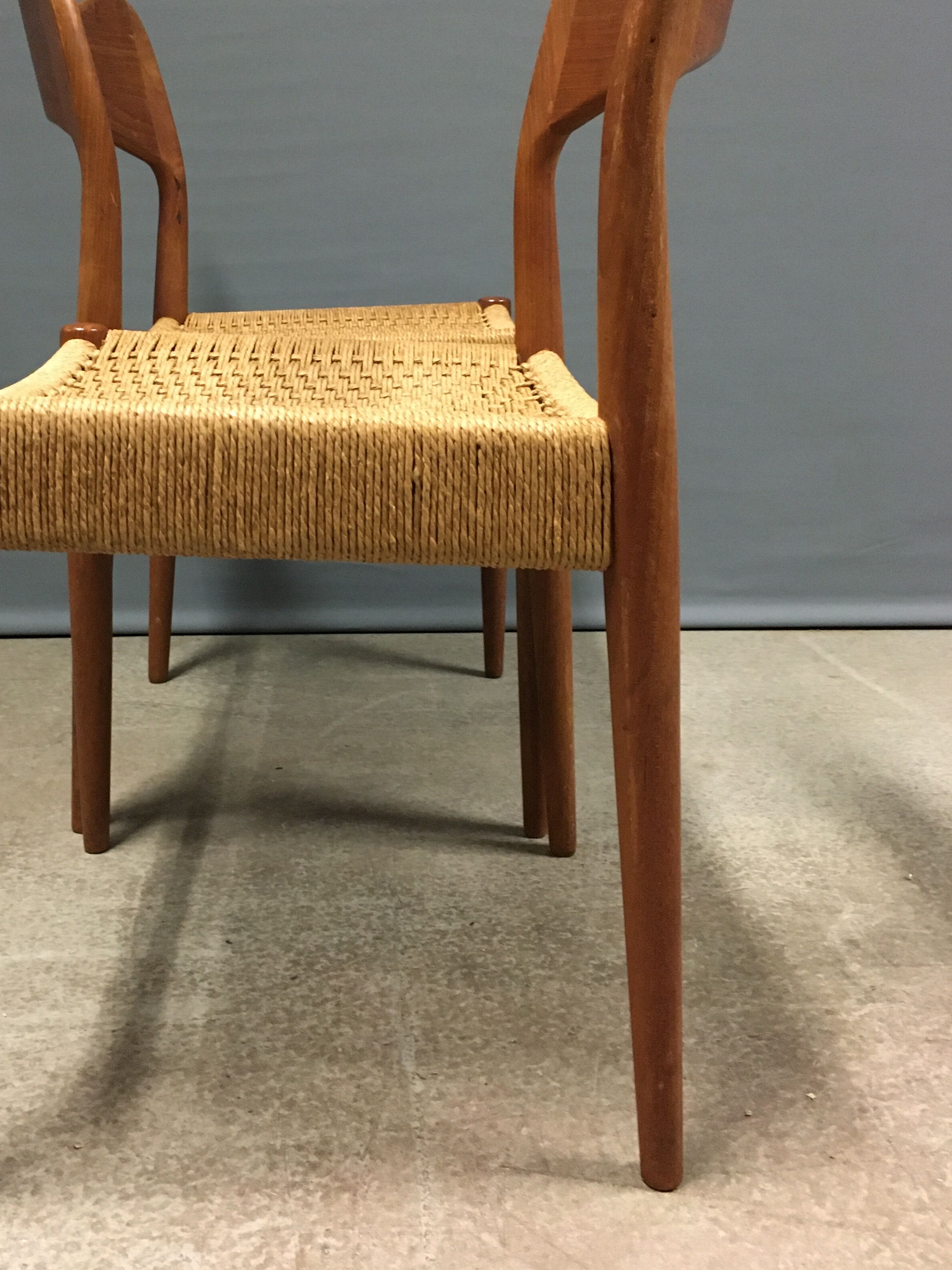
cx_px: 359
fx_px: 1357
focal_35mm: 37
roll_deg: -0.6
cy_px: 477
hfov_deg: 38.4
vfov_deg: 49.7
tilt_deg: -11.3
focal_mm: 4.15
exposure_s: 1/17
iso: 250
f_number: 2.2
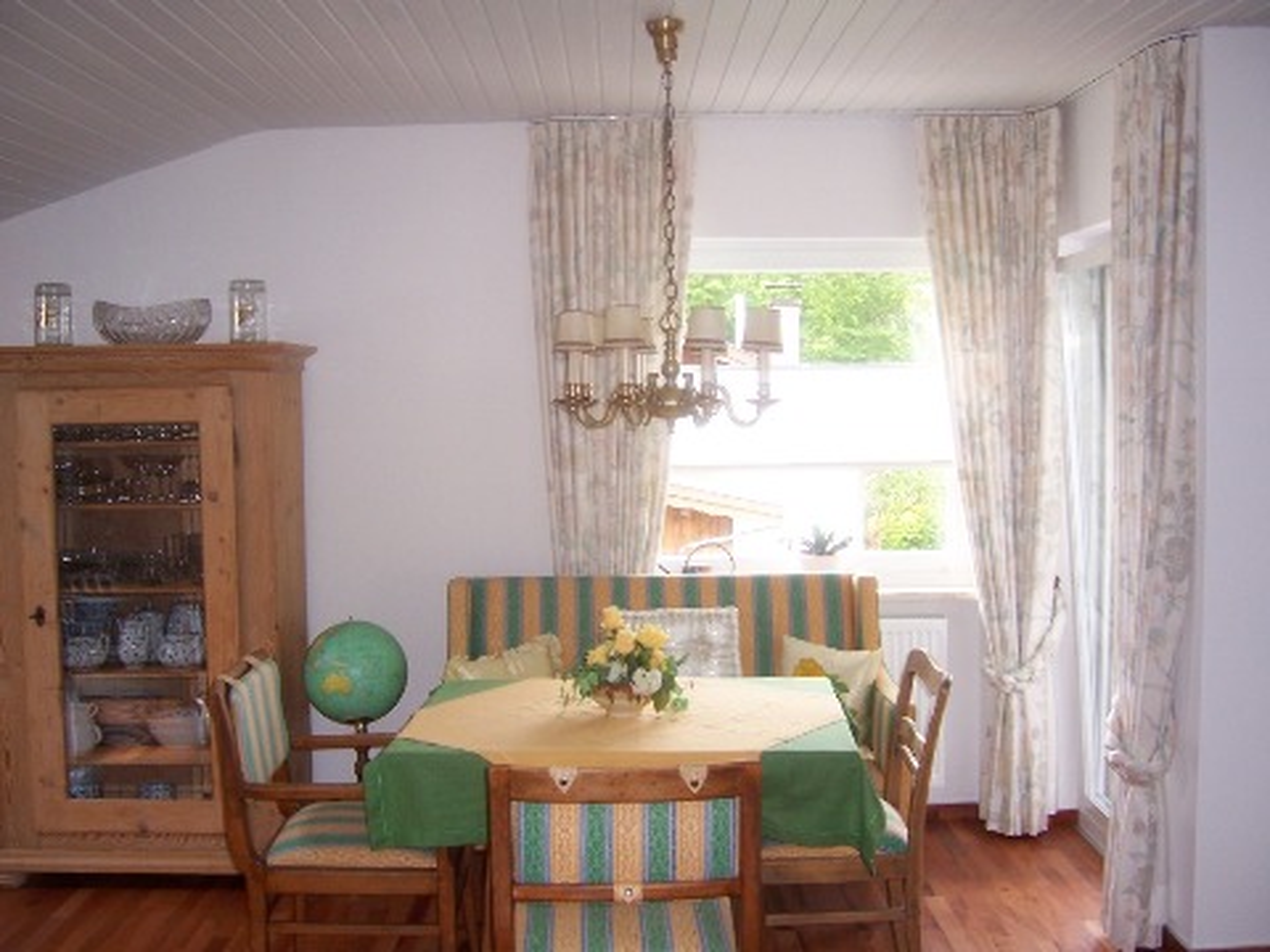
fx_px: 1321
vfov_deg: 39.7
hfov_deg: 51.4
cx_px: 635
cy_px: 476
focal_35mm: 36
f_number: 3
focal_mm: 6
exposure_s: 1/60
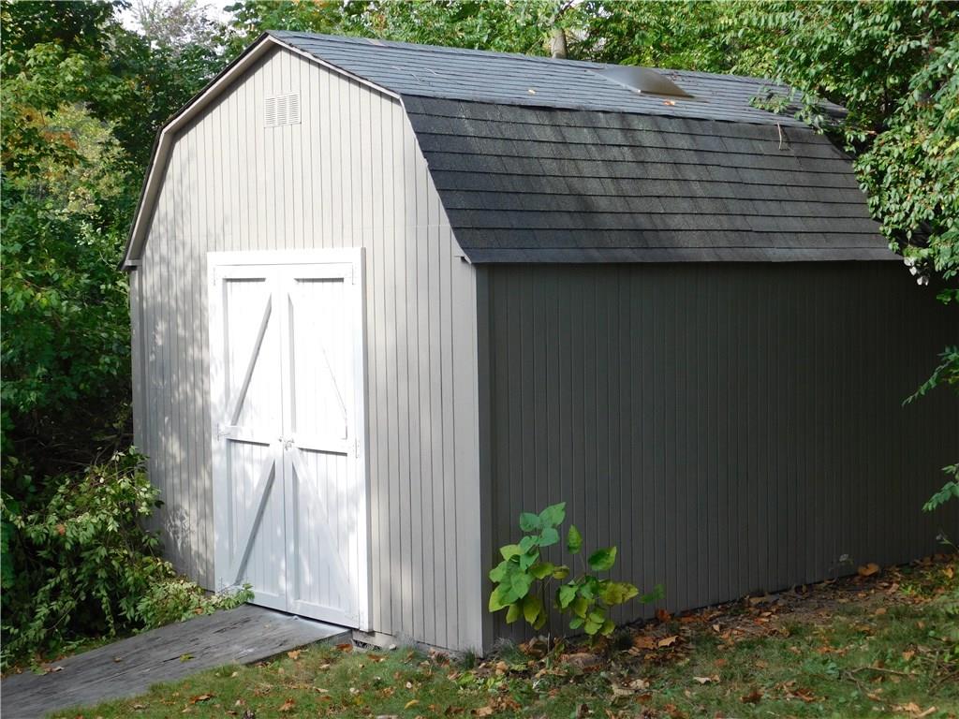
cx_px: 480
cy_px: 360
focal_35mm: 59
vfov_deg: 24.8
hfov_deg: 32.7
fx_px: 1635
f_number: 4
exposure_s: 1/200
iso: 125
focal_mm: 10.4
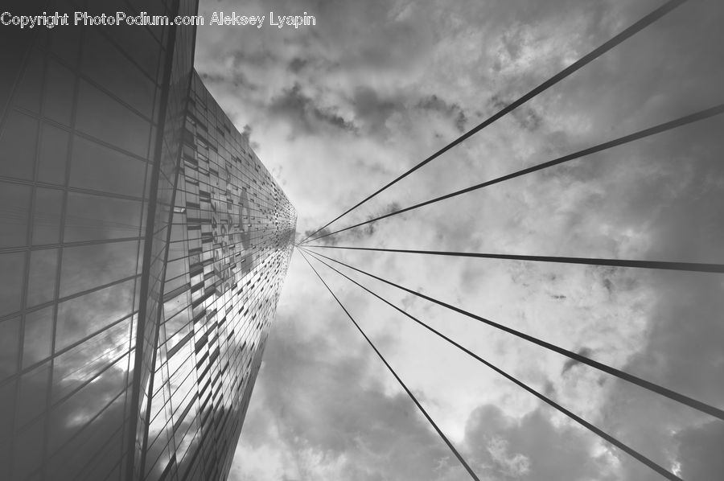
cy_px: 240
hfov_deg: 93.3
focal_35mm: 17
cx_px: 362
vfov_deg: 70.3
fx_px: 342
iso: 200
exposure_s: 1/800
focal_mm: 17
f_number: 13
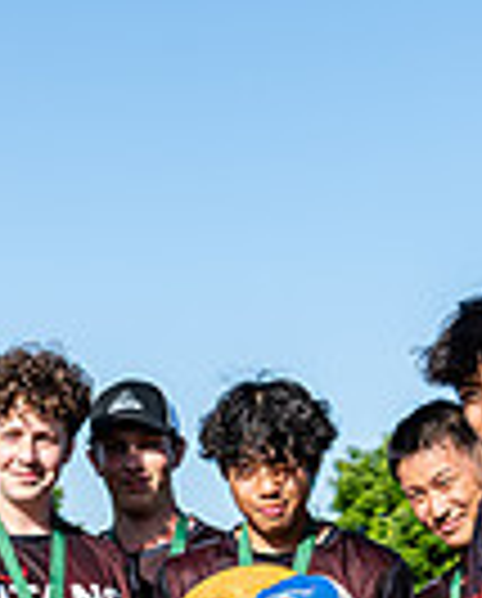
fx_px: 2470
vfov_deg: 13.2
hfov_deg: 11.1
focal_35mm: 139
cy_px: 830
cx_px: 171
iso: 100
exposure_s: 1/640
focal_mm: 34
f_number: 4
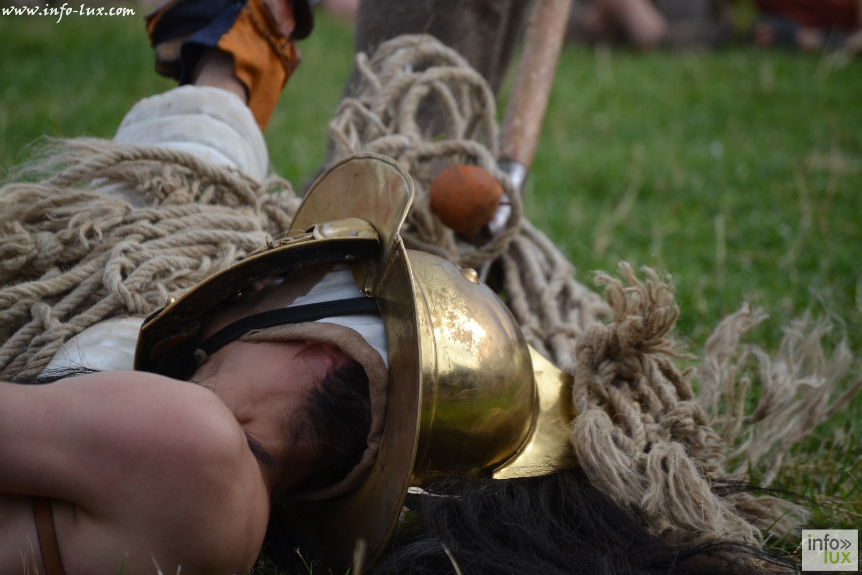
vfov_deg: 6.8
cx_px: 431
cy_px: 288
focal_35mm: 202
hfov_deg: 10.2
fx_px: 4849
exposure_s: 1/1250
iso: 400
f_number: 5
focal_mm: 135
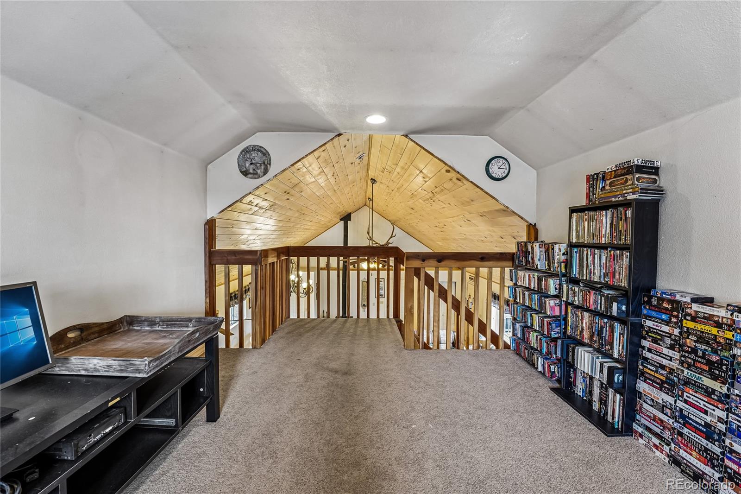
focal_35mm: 15
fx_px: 300
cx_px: 370
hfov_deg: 101.9
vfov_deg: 78.8
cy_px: 247
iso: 400
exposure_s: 1/4
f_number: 8
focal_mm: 14.6
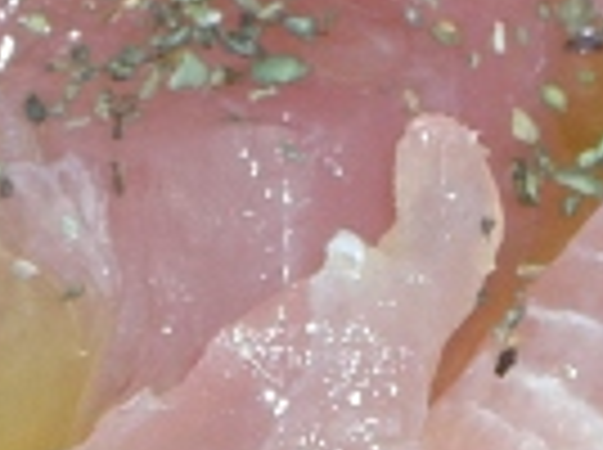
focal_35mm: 378
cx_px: 513
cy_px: 27
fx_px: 6573
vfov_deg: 3.9
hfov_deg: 5.2
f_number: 4.1
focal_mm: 12.8
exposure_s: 1/60
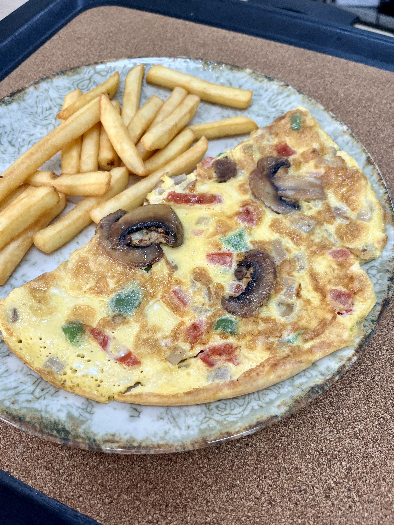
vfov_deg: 67.3
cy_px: 262
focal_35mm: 26
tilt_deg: -57.9
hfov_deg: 53.1
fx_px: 395
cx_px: 197
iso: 100
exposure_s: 1/100
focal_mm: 5.1
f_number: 1.6
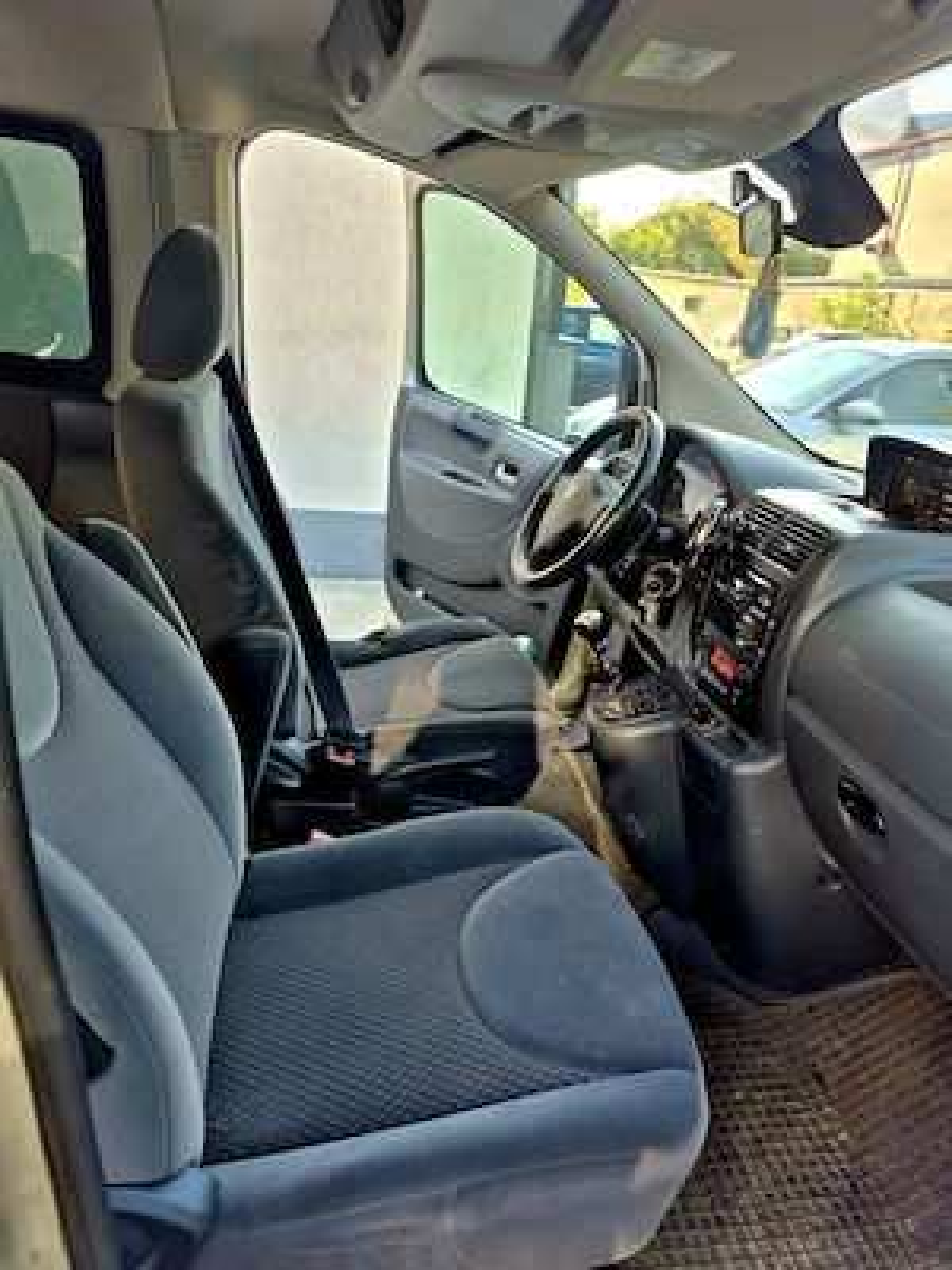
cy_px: 635
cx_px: 476
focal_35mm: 23
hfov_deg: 58.9
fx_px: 843
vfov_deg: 73.9
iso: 32
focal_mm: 5.4
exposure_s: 1/182
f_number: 1.8
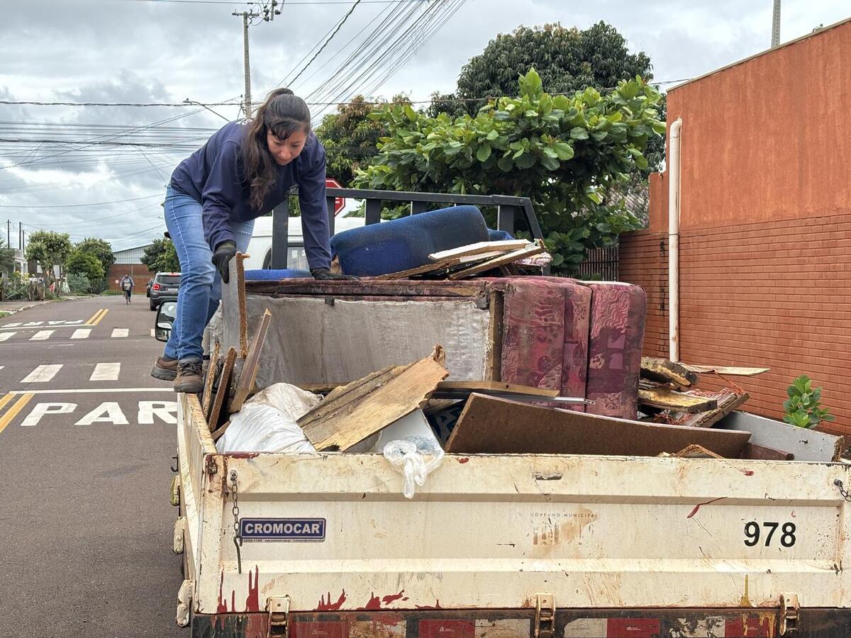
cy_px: 319
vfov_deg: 28.0
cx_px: 426
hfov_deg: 36.8
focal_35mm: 52
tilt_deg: -2.6
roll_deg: +0.4
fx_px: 1278
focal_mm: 5.96
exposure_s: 1/1592
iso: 32
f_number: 1.6
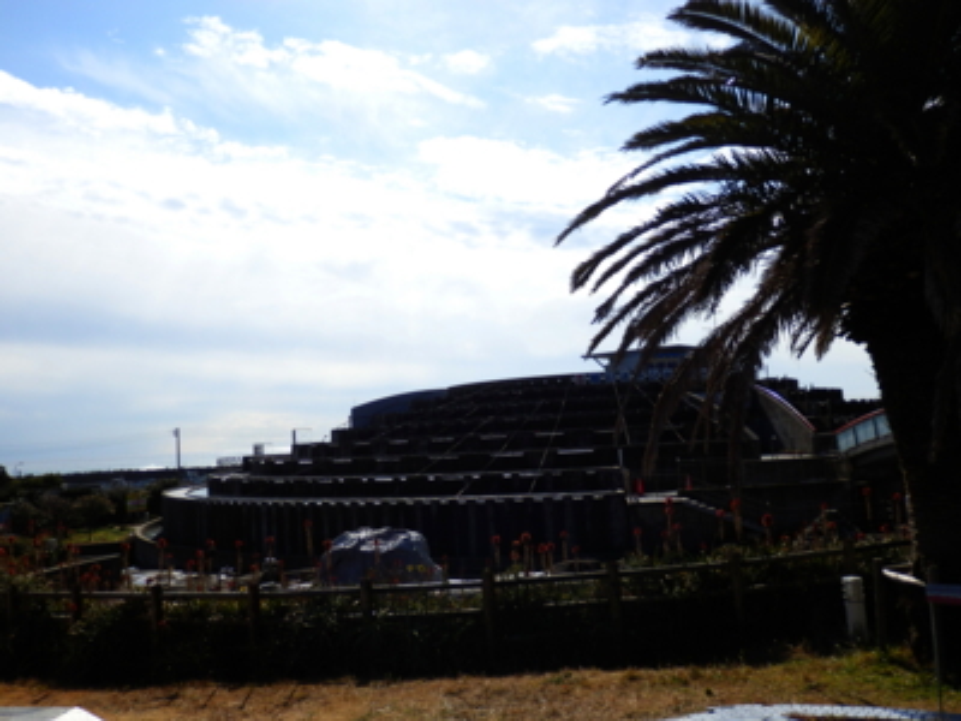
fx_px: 833
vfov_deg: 46.8
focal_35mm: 30
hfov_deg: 60.0
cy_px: 360
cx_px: 480
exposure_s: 1/320
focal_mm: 5.5
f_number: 9.4
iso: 80
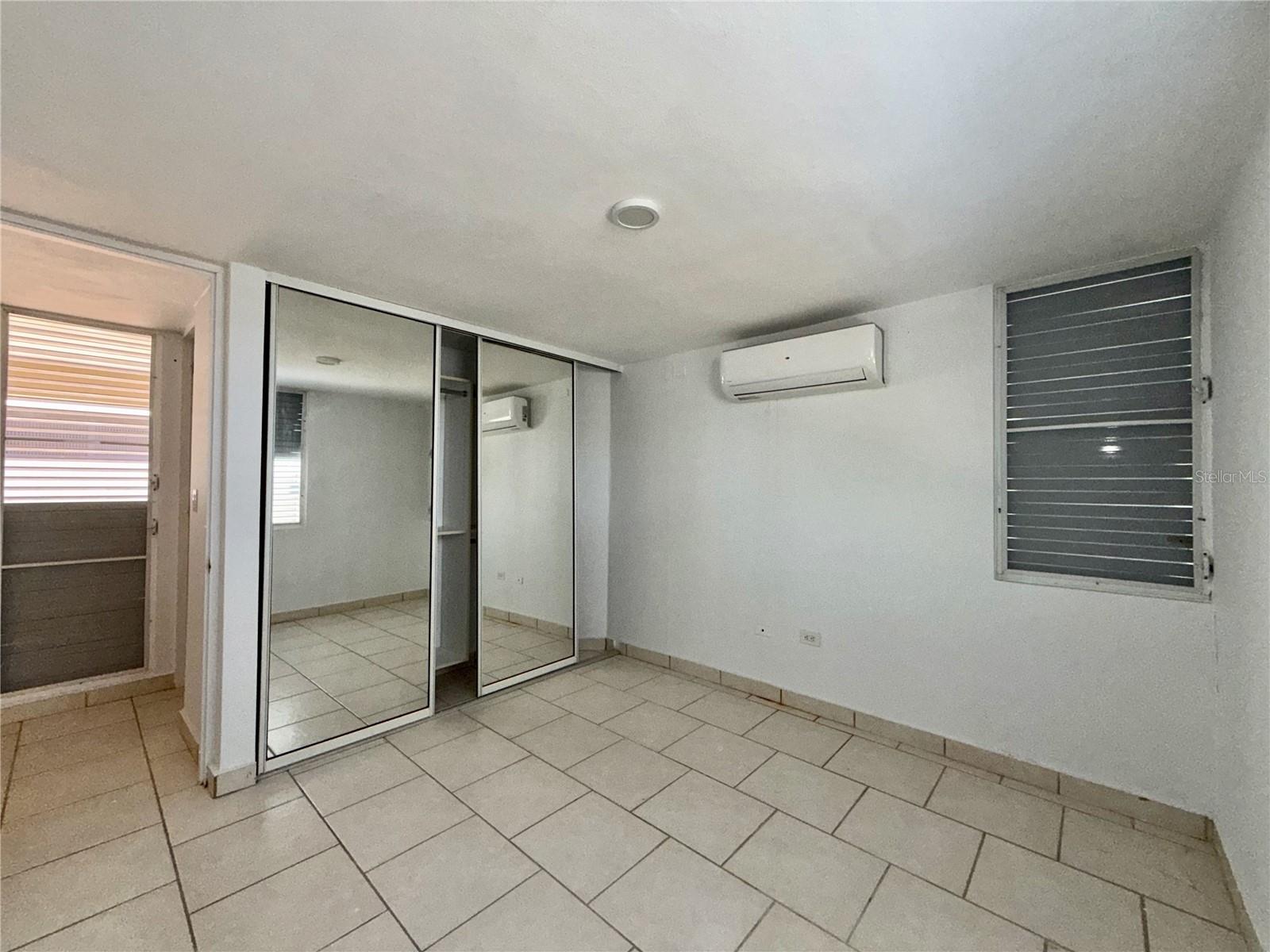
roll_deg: -1.1
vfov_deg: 85.7
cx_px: 635
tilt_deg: +0.6
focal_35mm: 14
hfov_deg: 102.1
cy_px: 476
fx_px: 514
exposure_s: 1/121
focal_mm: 2.22
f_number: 2.2
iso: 160
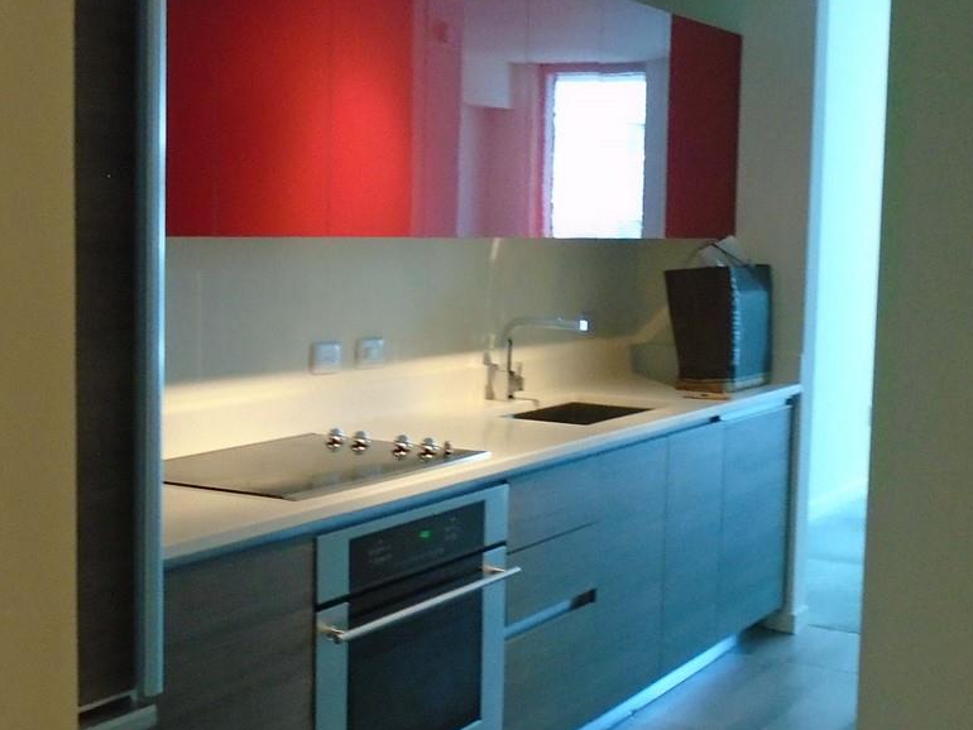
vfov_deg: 27.0
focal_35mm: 54
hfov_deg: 35.5
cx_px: 545
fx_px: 1518
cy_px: 360
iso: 320
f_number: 3.2
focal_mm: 4.6
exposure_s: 1/40
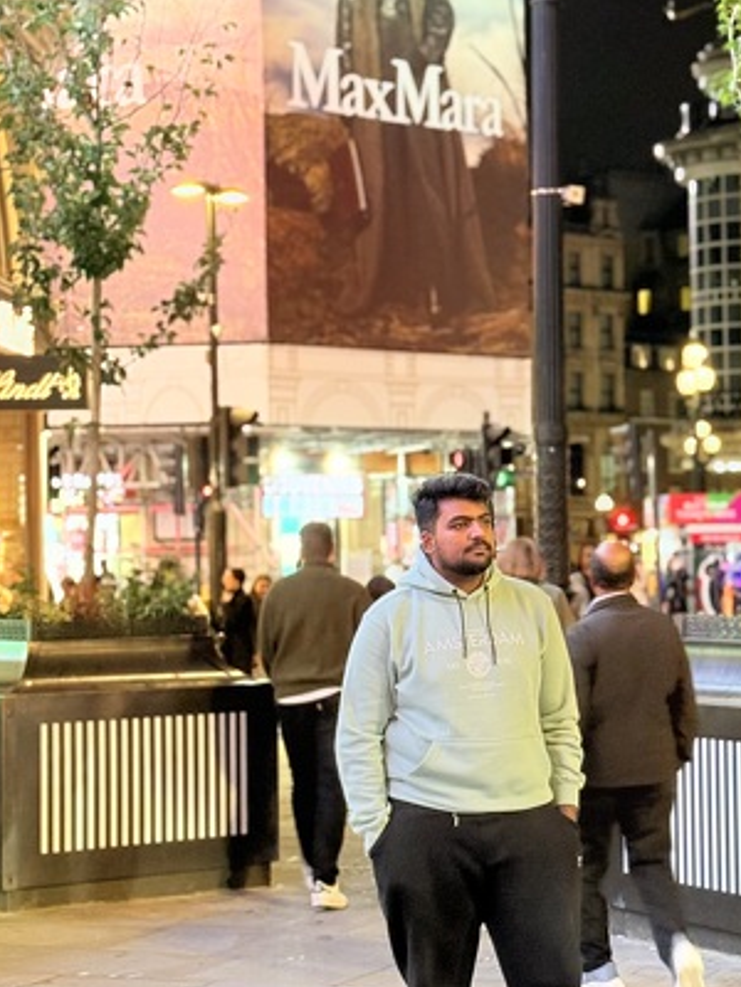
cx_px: 577
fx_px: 2398
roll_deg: +0.2
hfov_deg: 17.4
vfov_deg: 23.3
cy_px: 518
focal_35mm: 84
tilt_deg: +0.3
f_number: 1.78
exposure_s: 1/33
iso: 250
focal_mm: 6.76
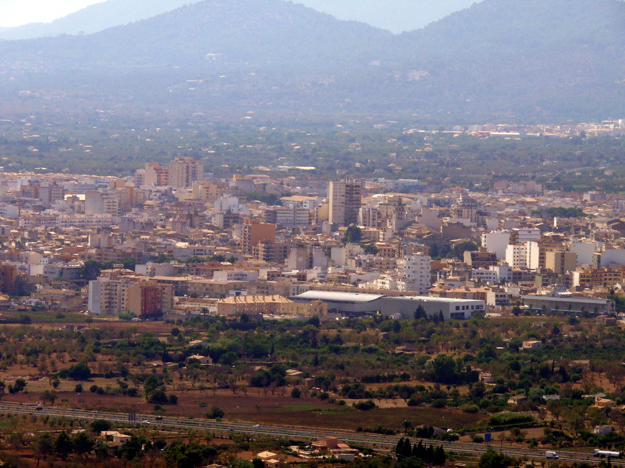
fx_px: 4929
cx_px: 312
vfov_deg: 5.4
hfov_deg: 7.3
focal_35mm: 273
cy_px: 234
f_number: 8
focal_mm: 57.7
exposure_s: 1/400
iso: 100
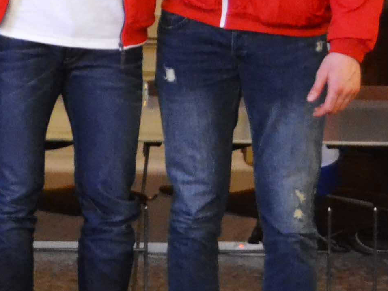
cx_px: -457
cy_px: -155
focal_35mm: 153
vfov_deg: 9.4
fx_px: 1715
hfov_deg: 11.3
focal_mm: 22
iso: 3200
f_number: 3.8
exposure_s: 1/40
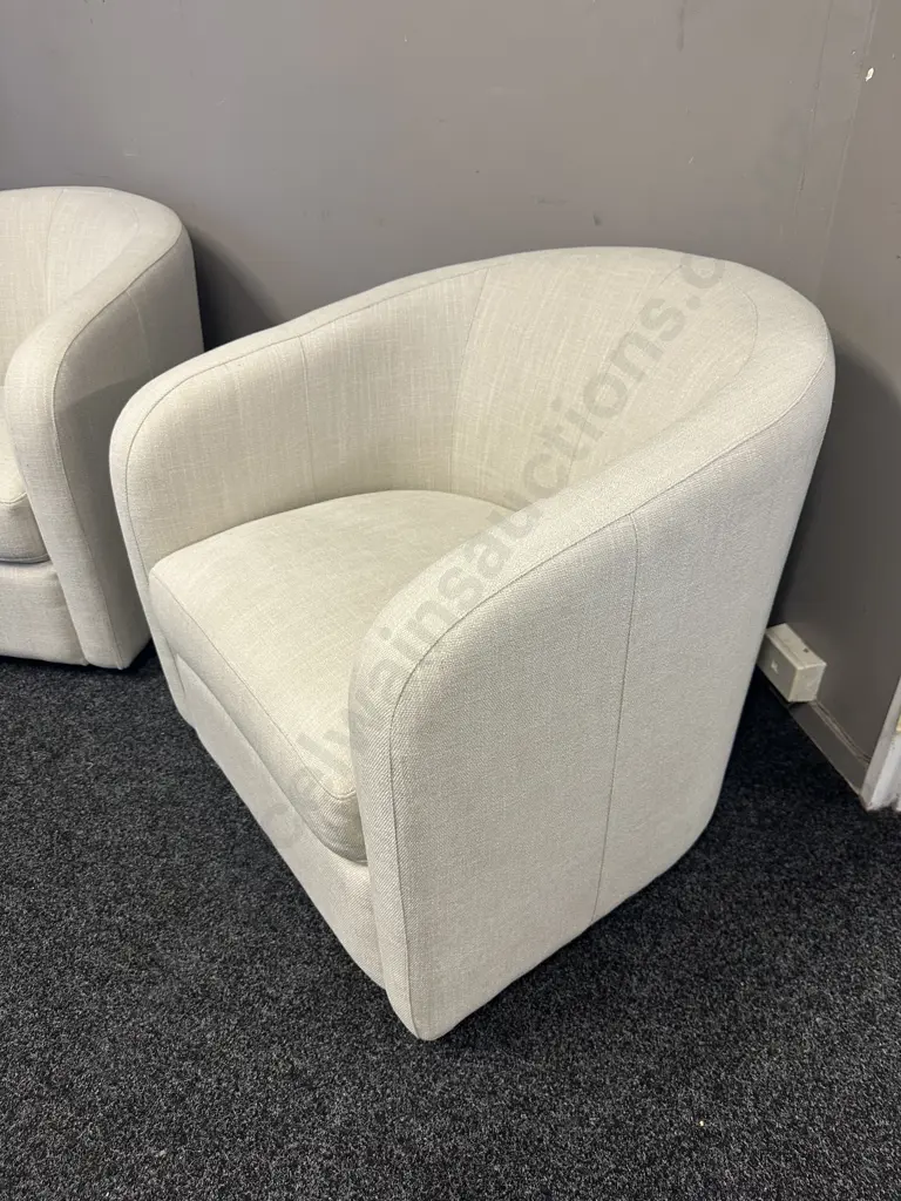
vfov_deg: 71.6
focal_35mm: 24
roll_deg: +0.4
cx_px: 450
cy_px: 600
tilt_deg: -34.5
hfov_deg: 56.8
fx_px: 833
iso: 125
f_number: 1.78
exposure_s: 1/50
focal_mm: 6.86
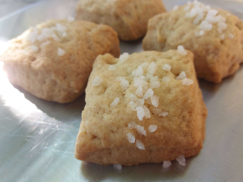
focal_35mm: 28
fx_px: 197
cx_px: 122
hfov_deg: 63.4
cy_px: 91
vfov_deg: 49.7
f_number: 1.9
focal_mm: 3.7
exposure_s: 1/125
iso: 64
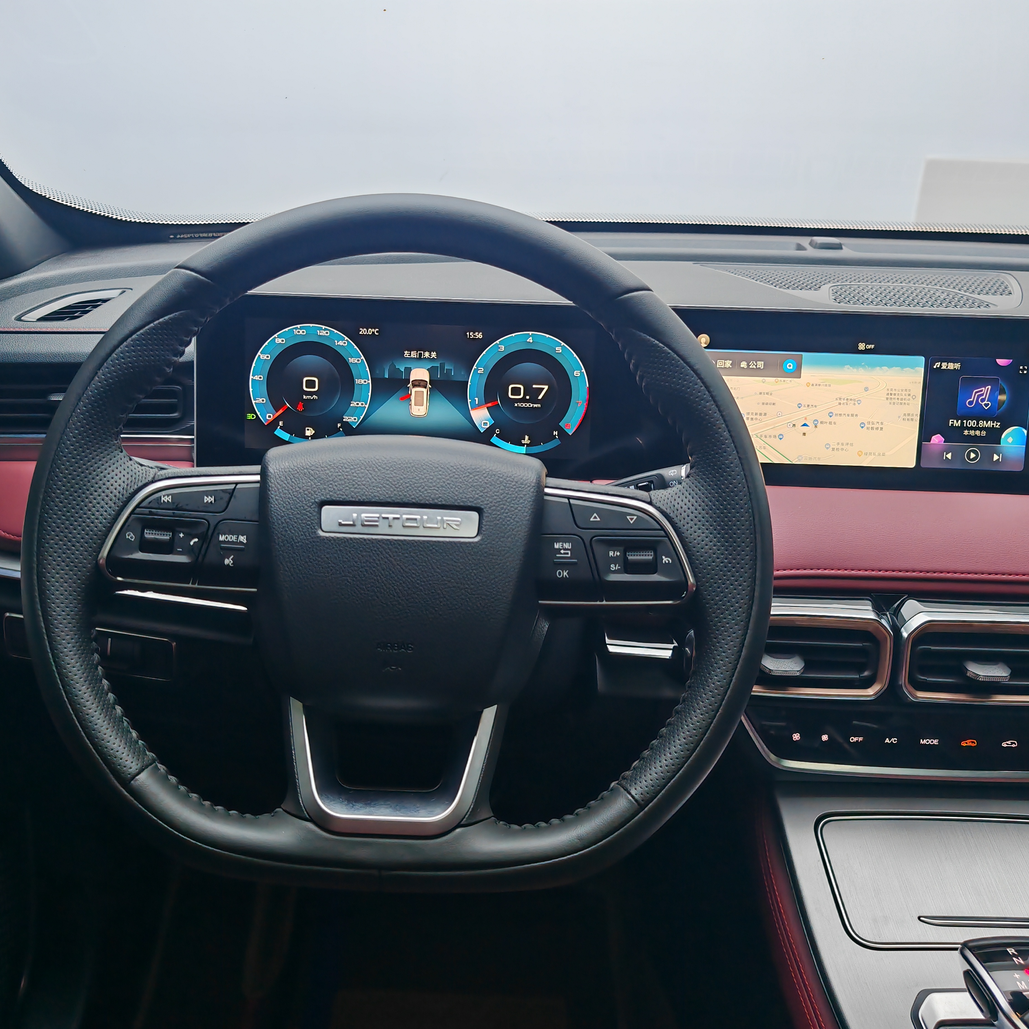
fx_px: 1076
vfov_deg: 51.1
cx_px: 450
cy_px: 517
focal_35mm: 32
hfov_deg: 51.0
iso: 100
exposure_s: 1/100
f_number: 1.6
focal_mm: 7.62
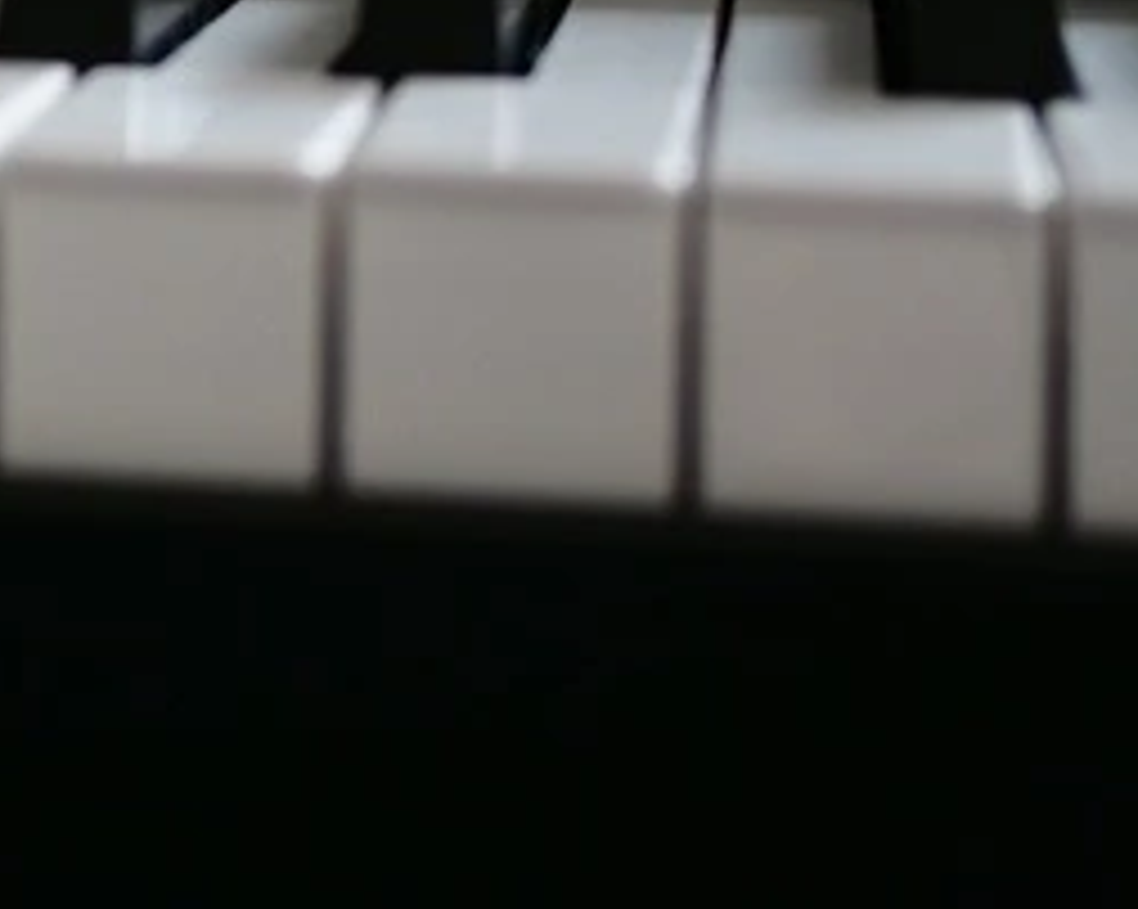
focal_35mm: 158
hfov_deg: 11.7
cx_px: -553
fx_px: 5317
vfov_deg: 9.4
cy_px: -567
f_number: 1.7
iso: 200
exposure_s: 1/250
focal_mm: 20
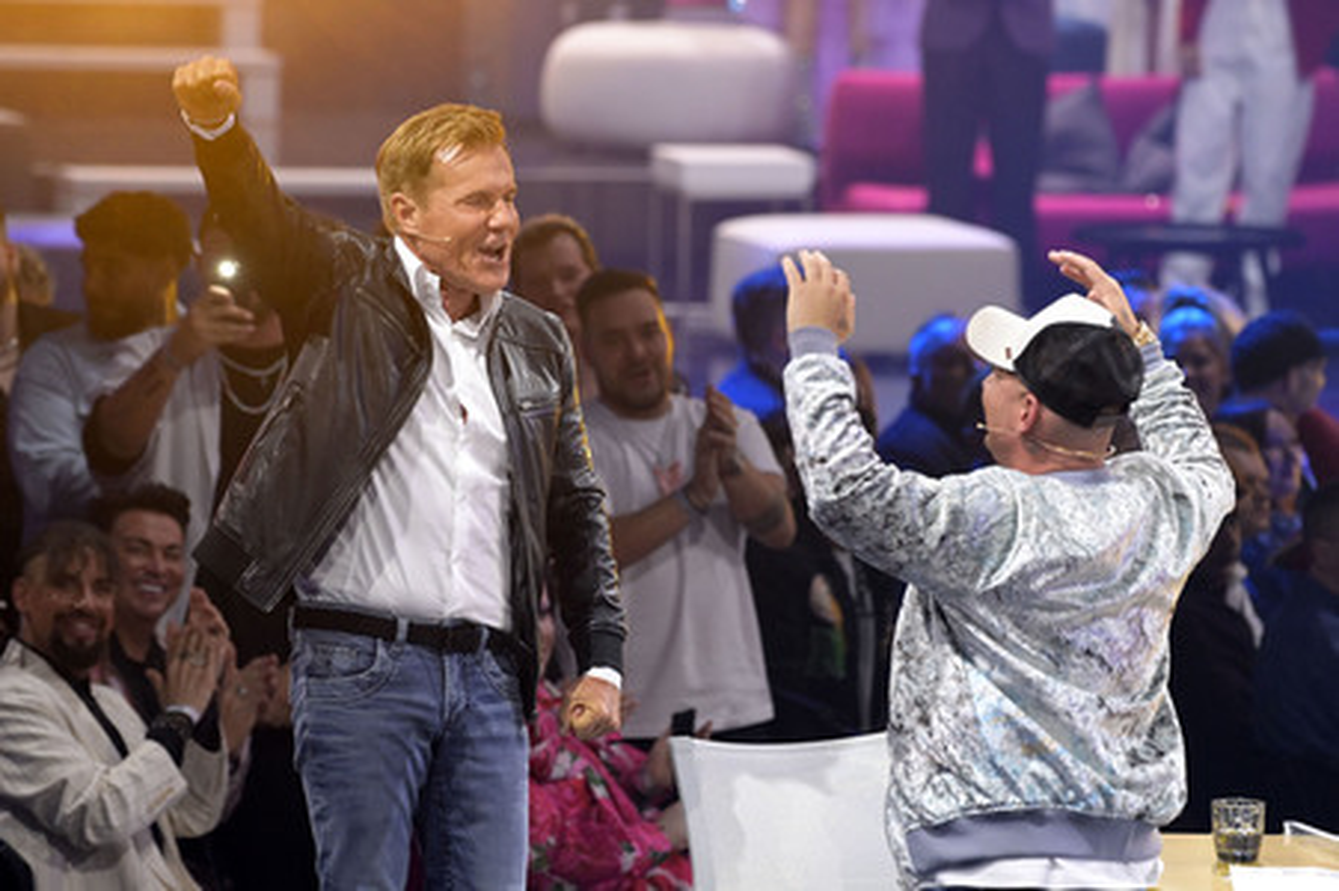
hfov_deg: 6.9
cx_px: 670
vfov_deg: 4.6
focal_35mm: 300
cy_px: 446
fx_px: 11150
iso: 8000
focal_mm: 300
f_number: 5.6
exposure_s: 1/320
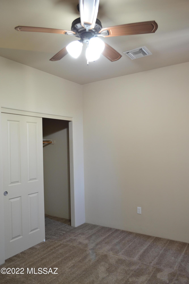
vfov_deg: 67.4
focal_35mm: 27
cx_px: 94
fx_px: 213
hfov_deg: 47.9
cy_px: 142
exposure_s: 1/15
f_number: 3.5
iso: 450
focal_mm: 18
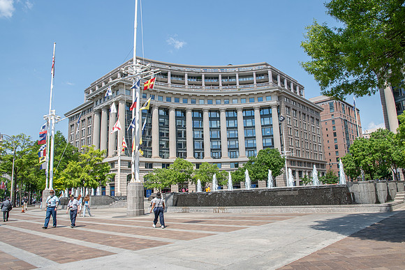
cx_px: 202
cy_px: 135
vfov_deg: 50.2
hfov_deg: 70.2
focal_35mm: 26
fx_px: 288
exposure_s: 1/125
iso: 100
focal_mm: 16
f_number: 9
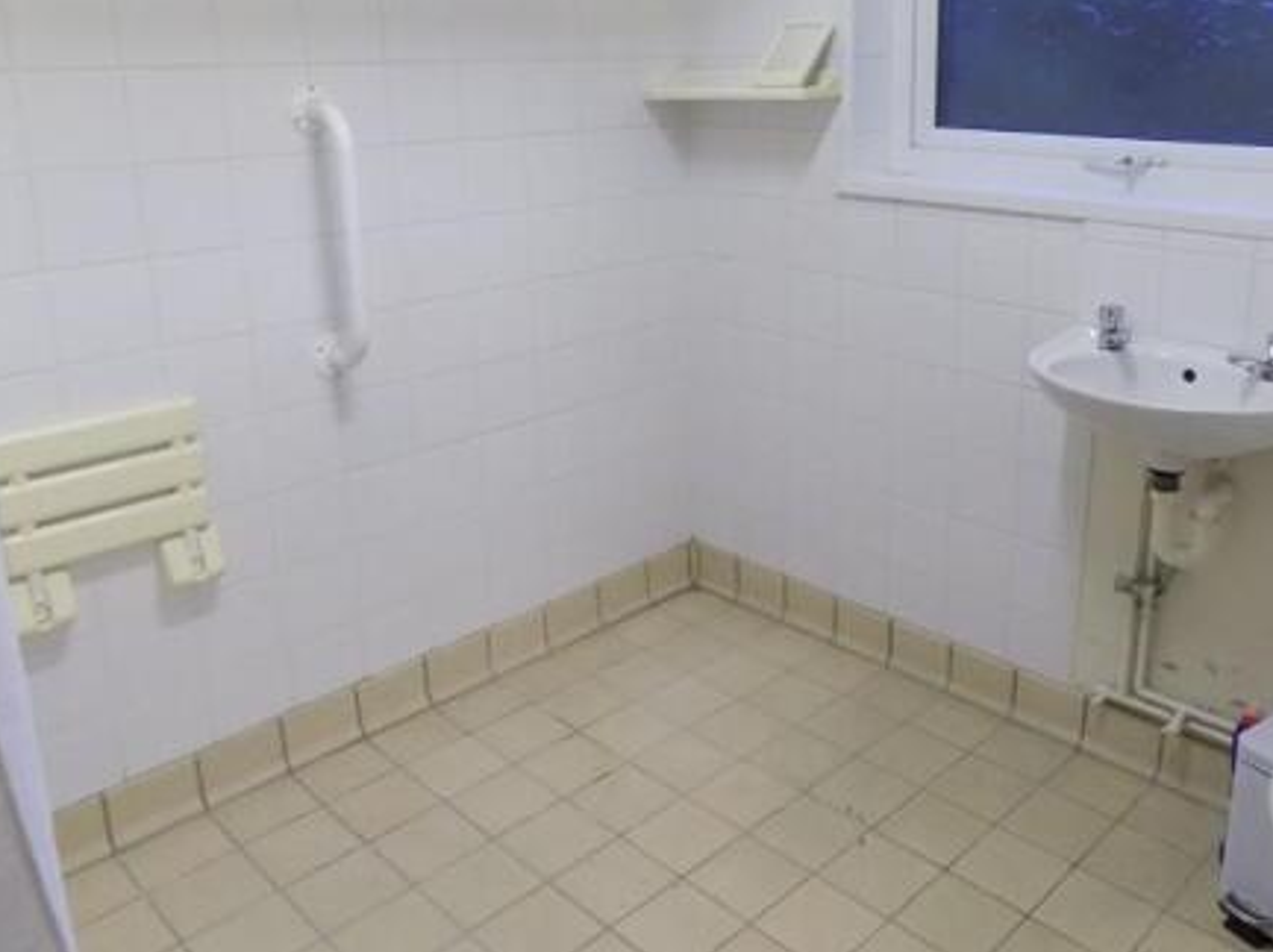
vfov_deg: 44.9
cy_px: 348
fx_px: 1139
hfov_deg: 58.0
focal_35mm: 31
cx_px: 748
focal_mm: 4
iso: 400
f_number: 3.1
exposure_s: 1/10
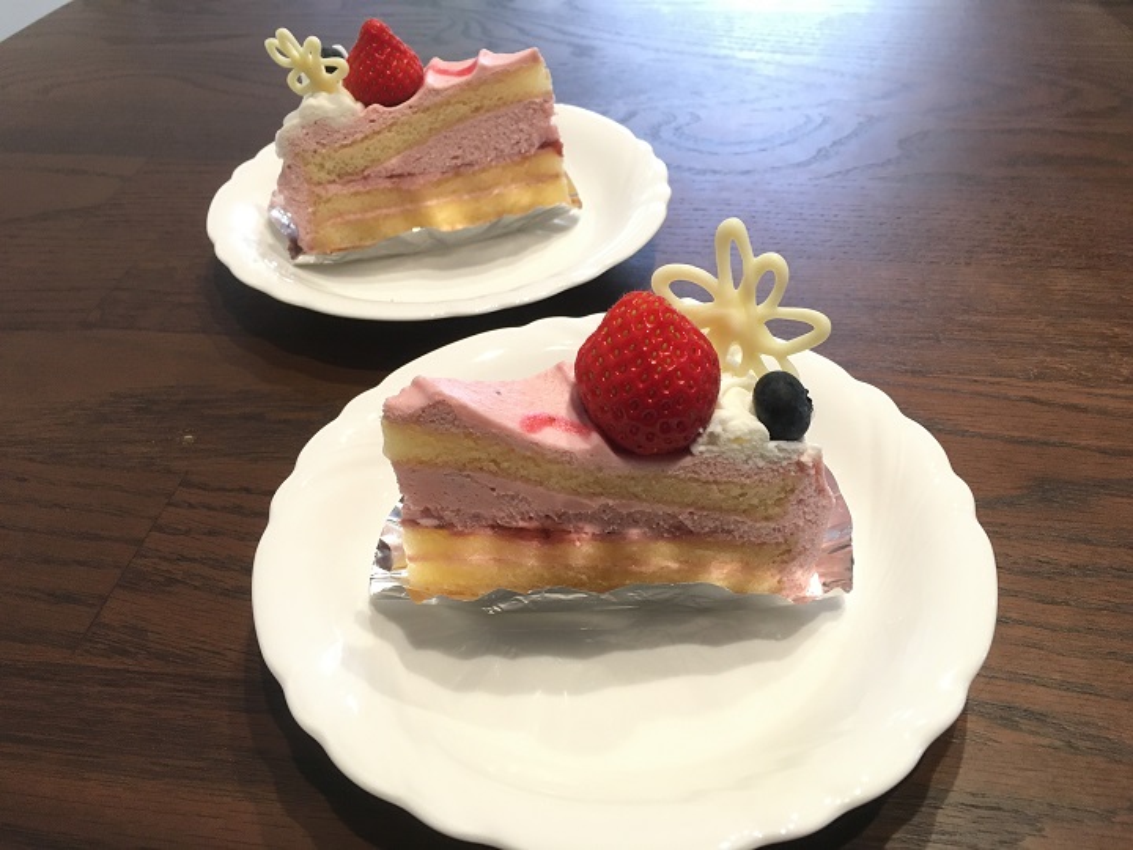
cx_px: 566
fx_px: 949
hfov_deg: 61.7
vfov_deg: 48.2
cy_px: 425
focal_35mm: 29
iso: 100
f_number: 2.2
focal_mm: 4.15
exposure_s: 1/30
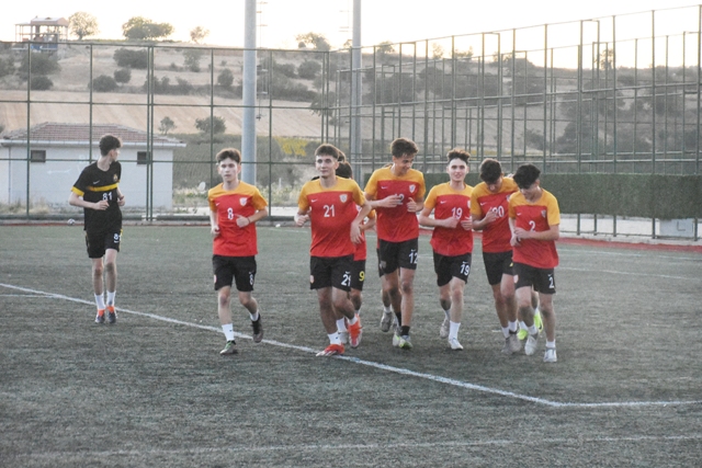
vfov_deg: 11.4
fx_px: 2340
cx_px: 351
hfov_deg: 17.1
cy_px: 234
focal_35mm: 120
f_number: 9
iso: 11400
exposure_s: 1/125
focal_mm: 80
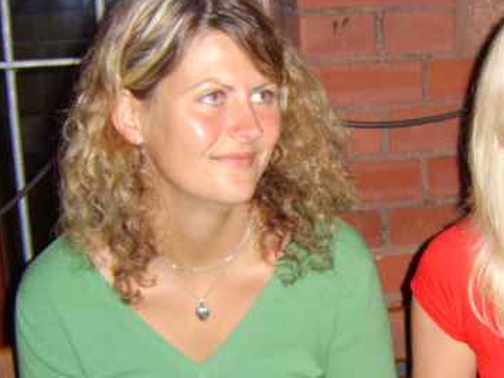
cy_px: 229
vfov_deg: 24.0
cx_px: 396
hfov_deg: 31.0
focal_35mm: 61
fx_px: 888
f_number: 2.7
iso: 141
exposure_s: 1/30
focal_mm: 8.13
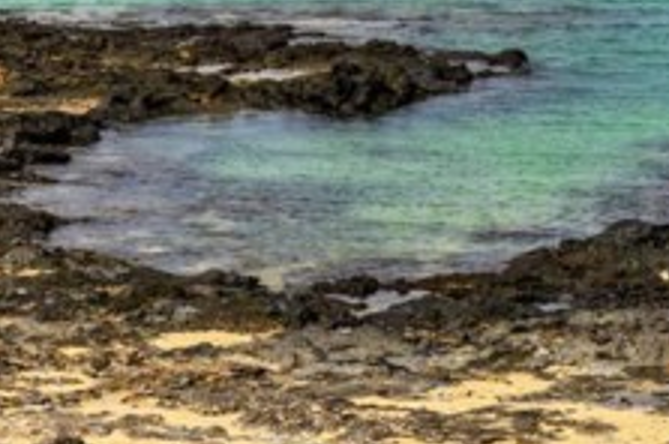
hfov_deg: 15.2
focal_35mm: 133
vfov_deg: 10.2
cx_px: 666
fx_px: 2468
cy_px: 28
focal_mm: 37
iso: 100
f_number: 11
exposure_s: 1/320
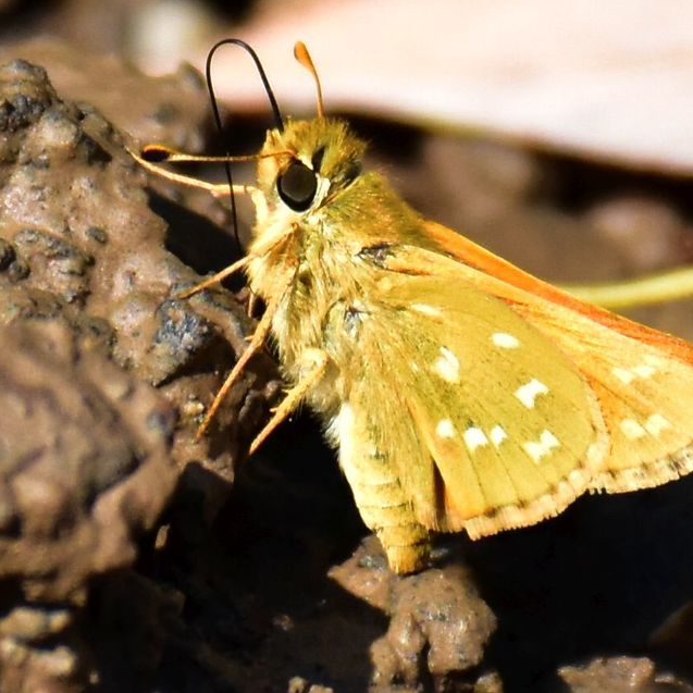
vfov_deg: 3.0
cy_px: 346
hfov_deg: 3.0
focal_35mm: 575
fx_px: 13024
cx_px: 432
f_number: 5.6
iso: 800
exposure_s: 1/2000
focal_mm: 300
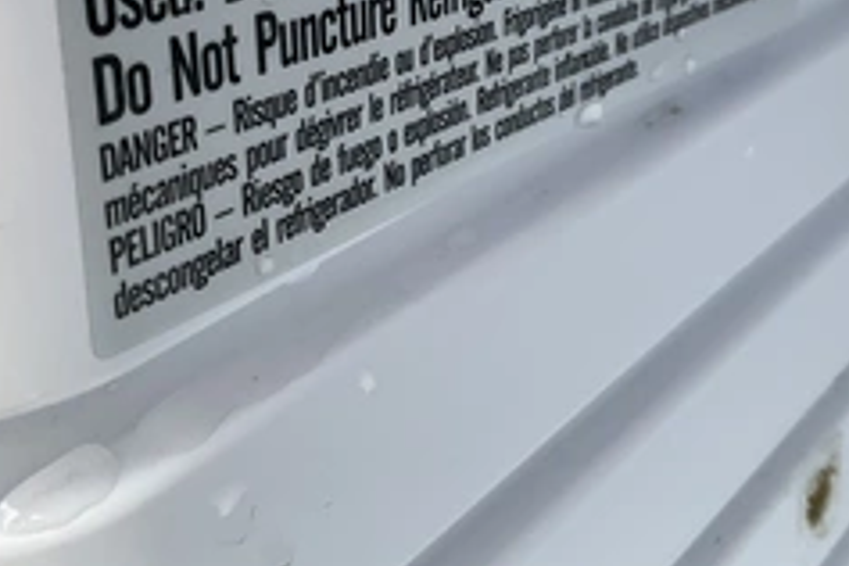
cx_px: 491
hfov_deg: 38.8
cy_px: 39
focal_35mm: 51
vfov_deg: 25.5
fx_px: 1203
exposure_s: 1/111
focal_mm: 3
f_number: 1.8
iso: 64
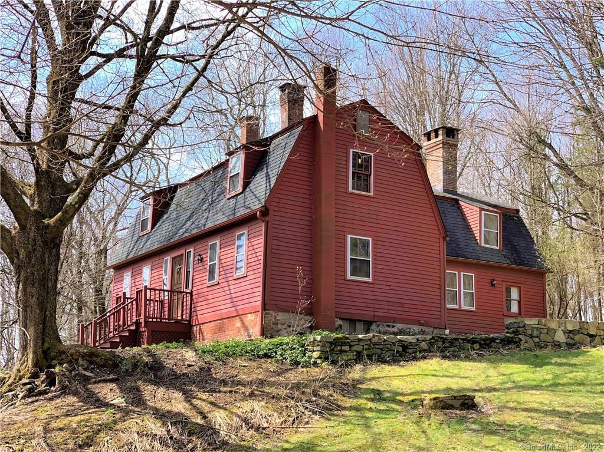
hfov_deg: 36.8
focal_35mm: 52
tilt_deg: +12.1
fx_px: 907
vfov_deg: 28.0
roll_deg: -0.9
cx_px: 302
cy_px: 226
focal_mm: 6
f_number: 2.4
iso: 16
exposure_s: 1/141
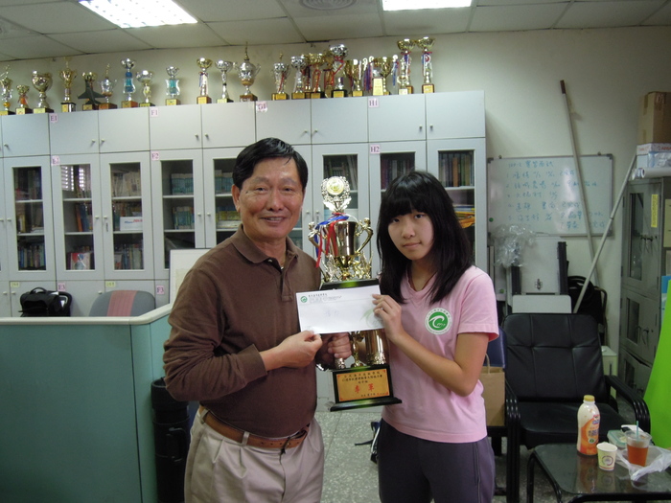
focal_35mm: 31
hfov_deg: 58.4
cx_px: 336
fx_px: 601
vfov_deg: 45.4
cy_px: 252
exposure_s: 1/50
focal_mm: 5.5
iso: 320
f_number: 3
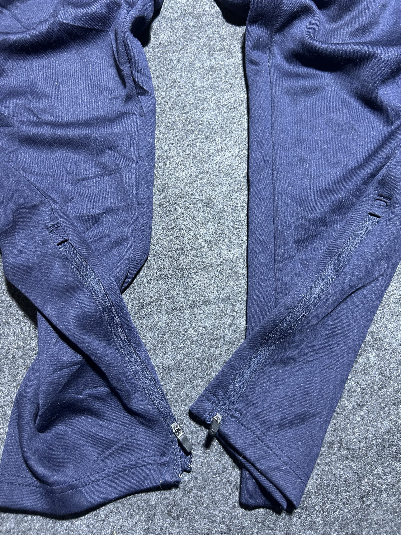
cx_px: 200
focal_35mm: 26
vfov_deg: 67.3
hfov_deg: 53.1
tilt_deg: -56.4
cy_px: 268
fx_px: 402
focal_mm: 5.7
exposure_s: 1/50
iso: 250
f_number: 1.5
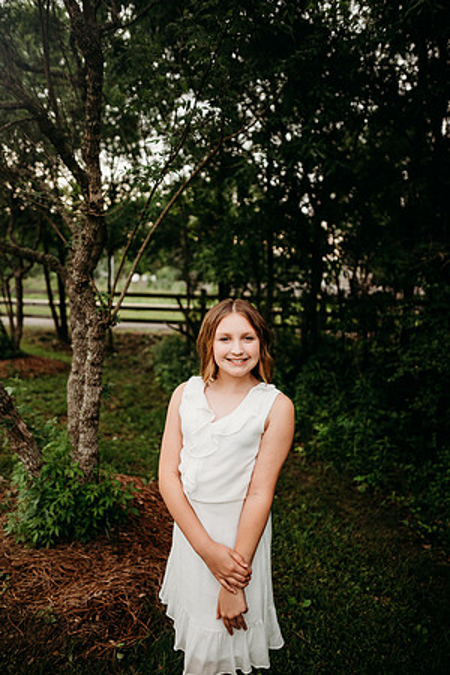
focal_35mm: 24
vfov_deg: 73.7
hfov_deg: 53.1
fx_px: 450
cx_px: 225
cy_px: 338
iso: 200
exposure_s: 1/320
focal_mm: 24
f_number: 1.8
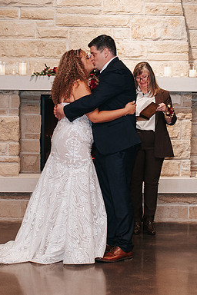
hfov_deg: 13.8
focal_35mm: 99
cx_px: 87
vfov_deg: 20.6
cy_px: 107
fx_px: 813
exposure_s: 1/200
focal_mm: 35
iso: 1000
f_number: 2.8
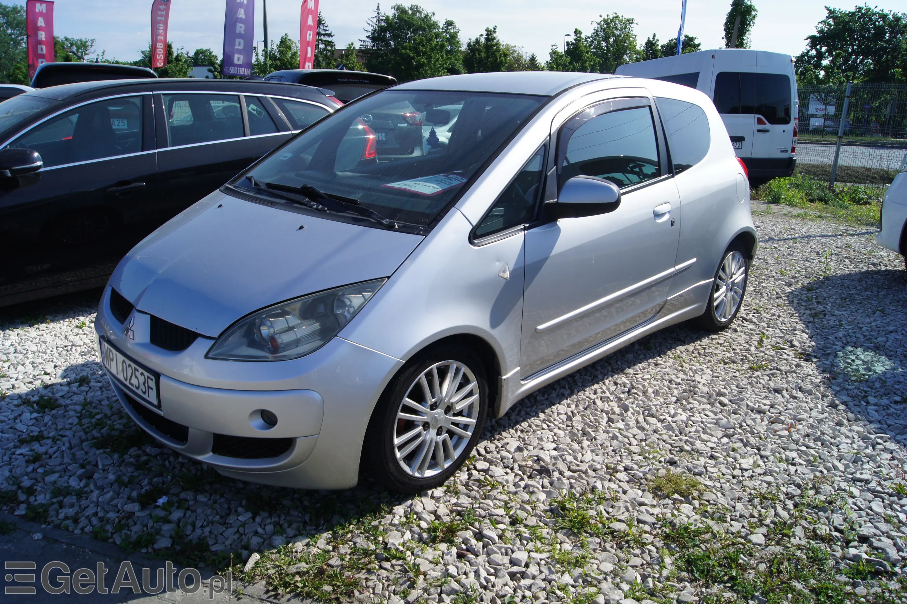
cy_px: 302
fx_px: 680
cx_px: 454
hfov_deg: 67.4
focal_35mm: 27
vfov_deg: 47.9
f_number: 11
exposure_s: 1/125
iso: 100
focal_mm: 18
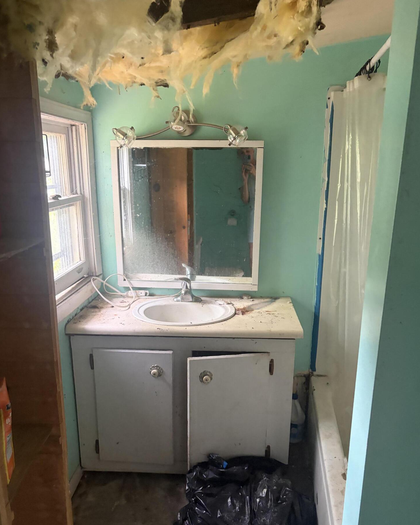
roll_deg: -0.9
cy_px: 282
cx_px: 215
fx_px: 435
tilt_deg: -15.3
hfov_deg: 51.5
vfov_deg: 62.1
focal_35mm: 28
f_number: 1.6
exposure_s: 1/54
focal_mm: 5.96
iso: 500
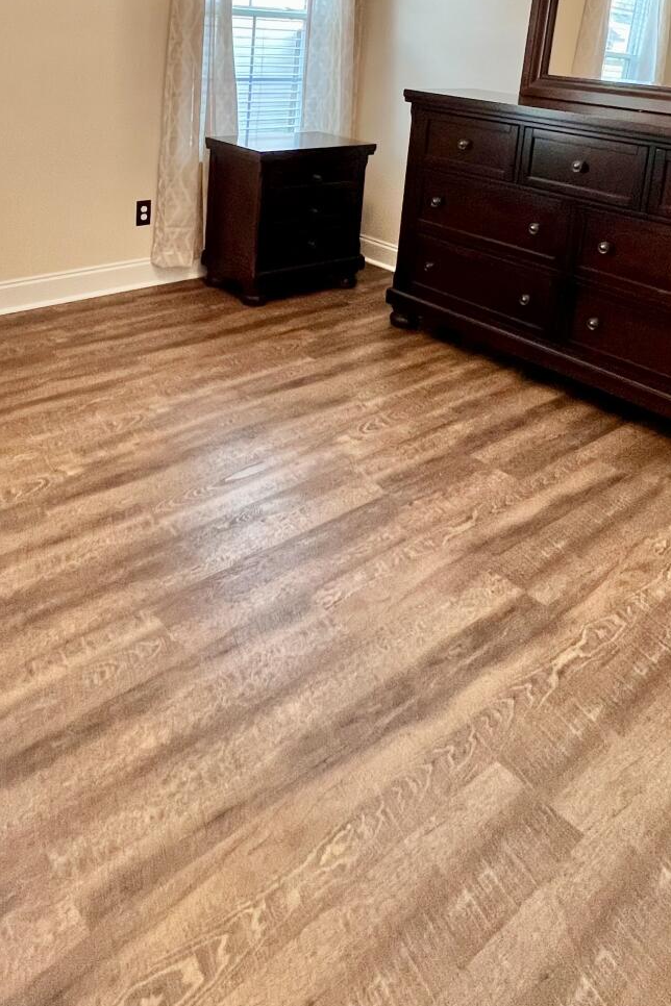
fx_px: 783
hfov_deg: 45.8
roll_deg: -2.8
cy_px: 180
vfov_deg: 59.5
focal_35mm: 28
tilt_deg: -11.4
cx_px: 230
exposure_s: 1/60
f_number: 1.8
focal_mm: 1.57
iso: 250
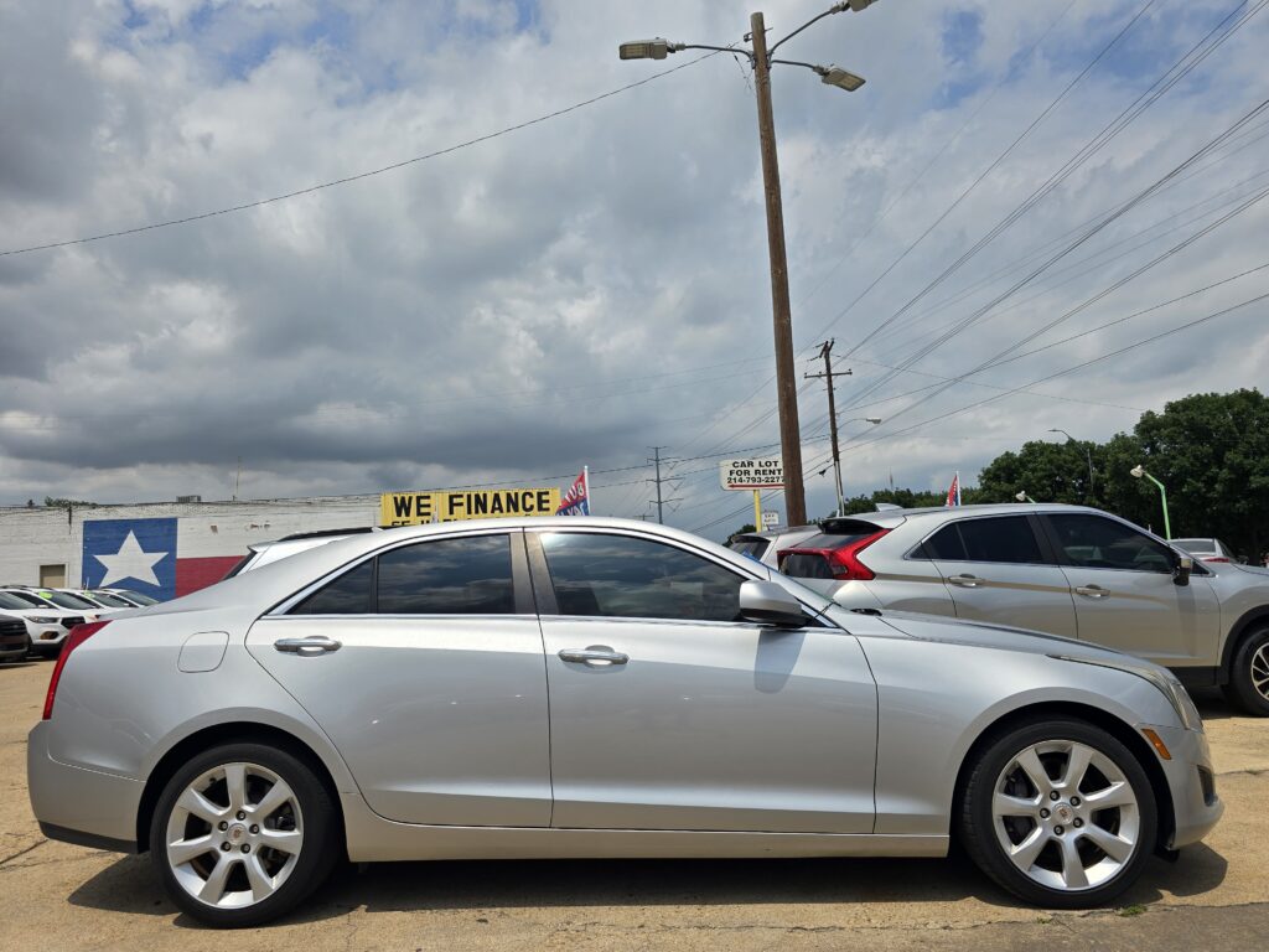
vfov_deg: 58.9
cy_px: 476
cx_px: 634
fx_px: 843
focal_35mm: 23
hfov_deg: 73.9
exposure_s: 1/1915
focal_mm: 6.3
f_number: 1.7
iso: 12
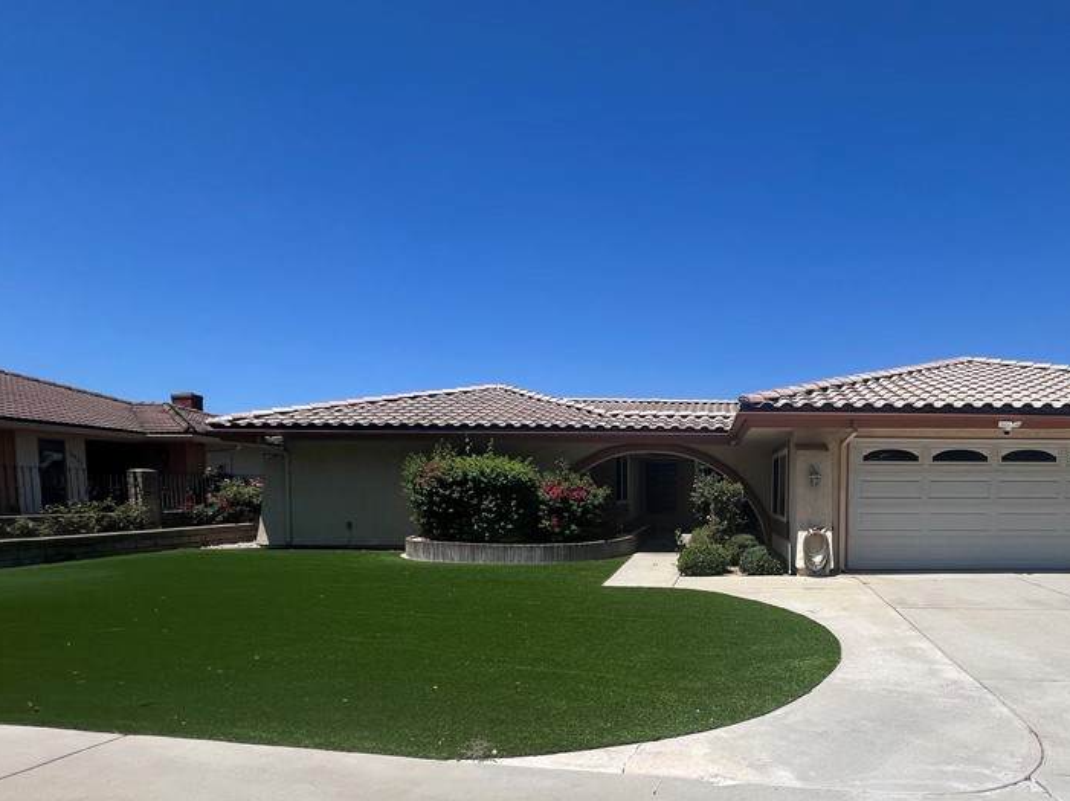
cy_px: 536
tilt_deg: -4.1
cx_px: 724
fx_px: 587
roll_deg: -0.5
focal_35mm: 19
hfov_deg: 81.5
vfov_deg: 66.7
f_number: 1.8
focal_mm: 1.57
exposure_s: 1/2137
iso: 32
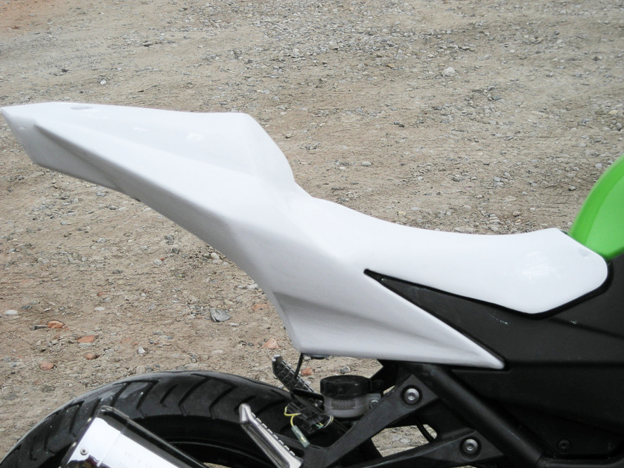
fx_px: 1532
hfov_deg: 23.0
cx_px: 311
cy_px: 233
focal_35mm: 85
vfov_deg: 17.4
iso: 50
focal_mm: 13.7
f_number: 4.1
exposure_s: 1/102
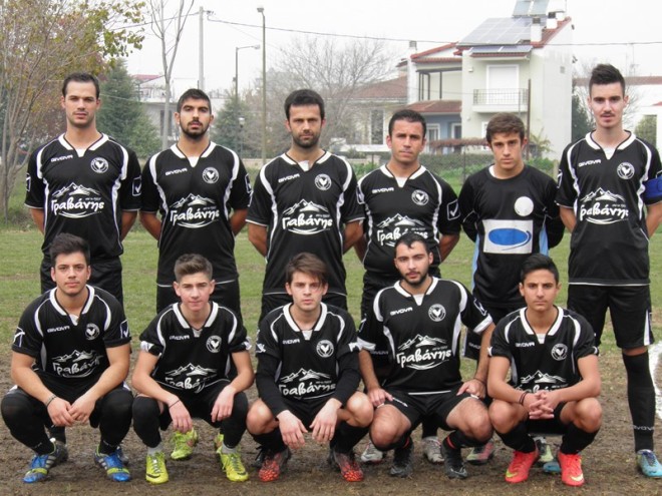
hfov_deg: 19.6
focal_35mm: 100
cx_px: 331
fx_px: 1912
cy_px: 248
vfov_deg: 14.8
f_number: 5
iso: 50
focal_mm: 17.1
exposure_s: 1/80
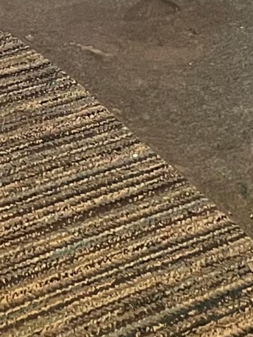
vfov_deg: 11.8
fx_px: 1462
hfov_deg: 9.9
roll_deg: -5.6
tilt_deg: -15.5
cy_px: -323
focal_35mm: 150
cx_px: 190
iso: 400
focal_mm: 5.7
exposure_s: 1/60
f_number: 1.5
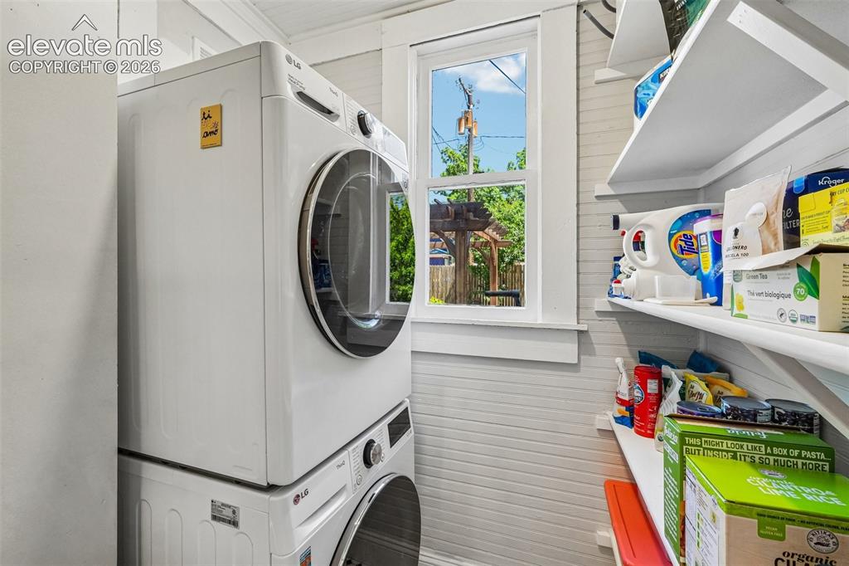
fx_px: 354
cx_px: 424
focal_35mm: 15
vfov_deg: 77.3
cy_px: 283
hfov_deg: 100.4
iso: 800
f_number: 8
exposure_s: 1/250
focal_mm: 10
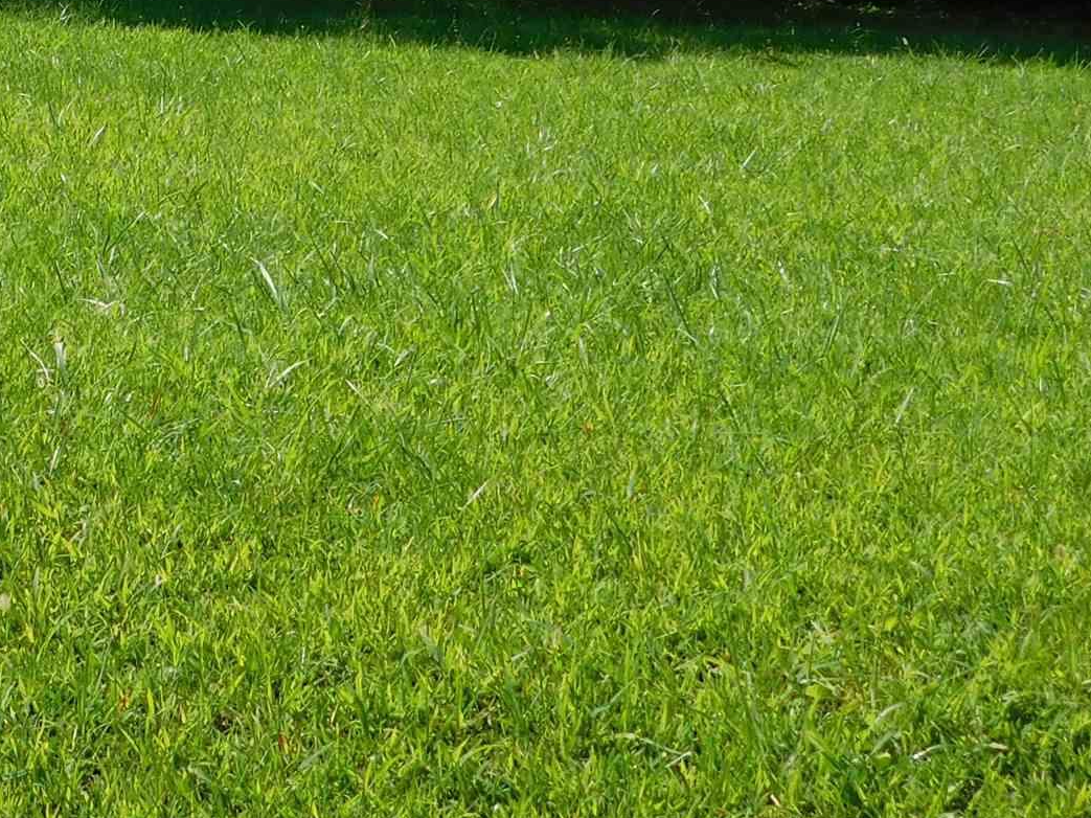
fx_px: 3340
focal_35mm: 106
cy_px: -283
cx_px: -257
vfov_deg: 13.4
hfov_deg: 17.6
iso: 125
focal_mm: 6.3
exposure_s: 1/1000
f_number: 3.5
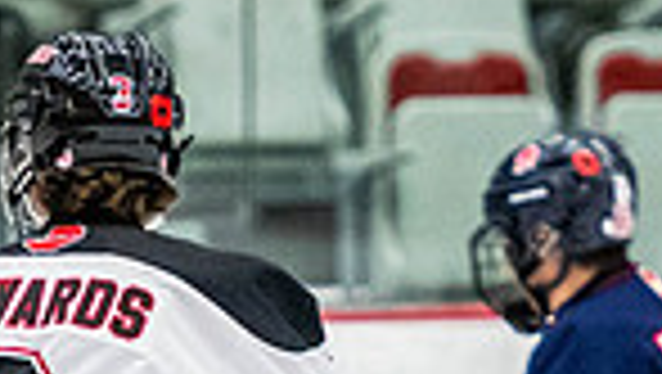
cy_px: 716
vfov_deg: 1.3
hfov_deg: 2.2
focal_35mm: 964
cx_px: 304
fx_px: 16937
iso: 3200
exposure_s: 1/640
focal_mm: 150
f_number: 2.8
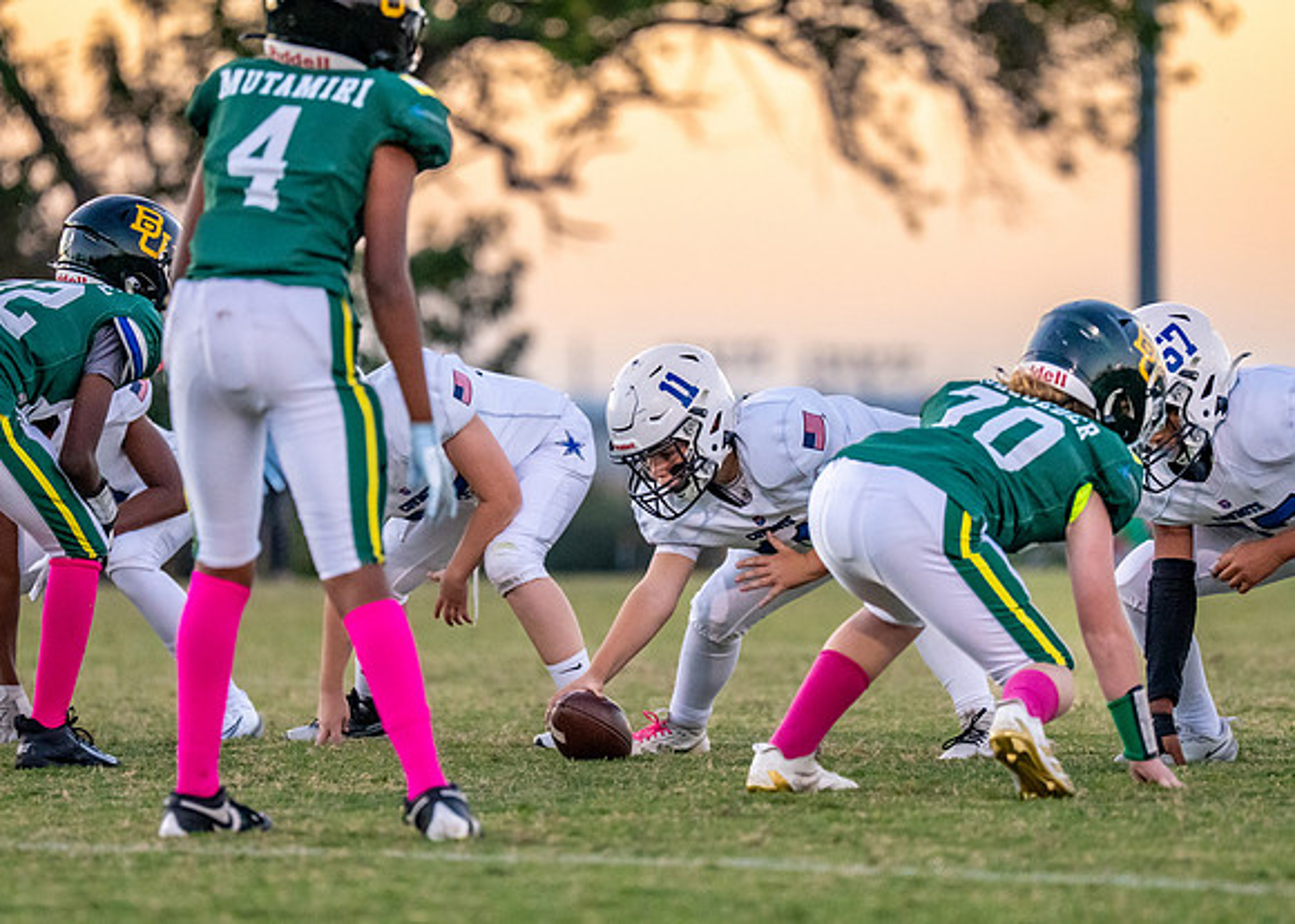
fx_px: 12335
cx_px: 653
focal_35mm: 335
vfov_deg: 4.3
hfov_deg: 6.0
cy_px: 498
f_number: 2.8
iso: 2500
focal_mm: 200
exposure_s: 1/1600
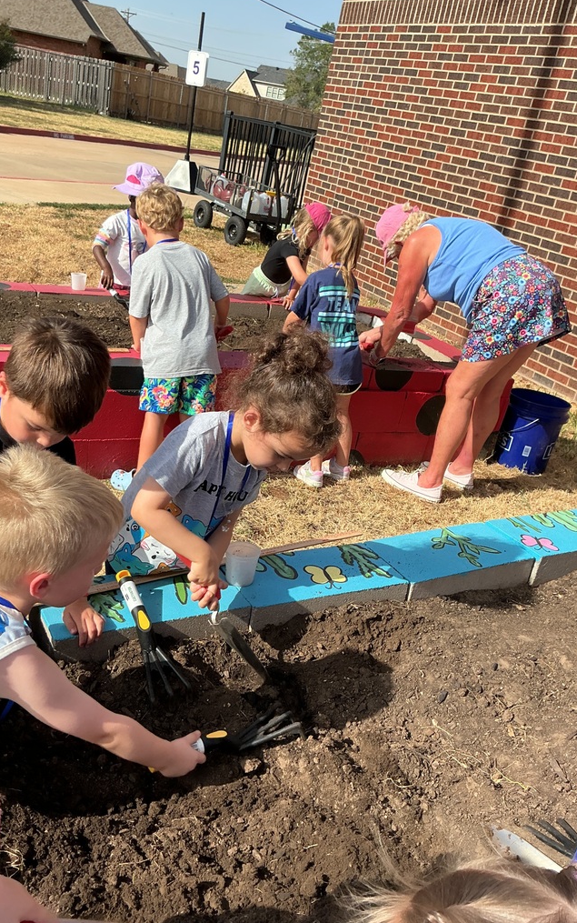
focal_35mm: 31
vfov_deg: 61.2
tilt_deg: -23.0
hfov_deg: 40.6
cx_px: 274
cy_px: 459
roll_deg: -11.0
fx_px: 779
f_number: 1.8
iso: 25
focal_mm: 3
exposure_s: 1/1311
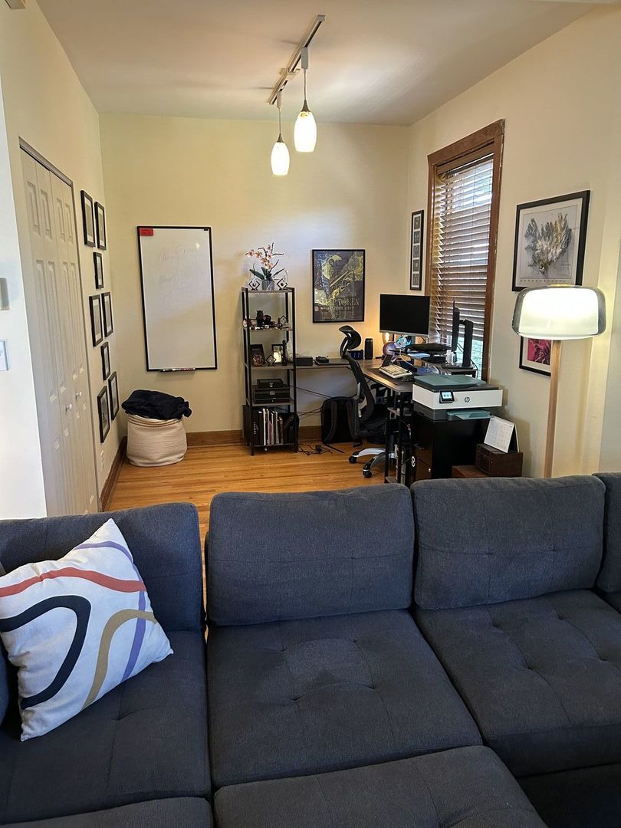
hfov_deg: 53.1
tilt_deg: -11.1
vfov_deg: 67.3
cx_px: 310
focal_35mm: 26
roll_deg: +0.9
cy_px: 414
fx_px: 622
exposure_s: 1/60
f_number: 1.5
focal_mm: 5.7
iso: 250
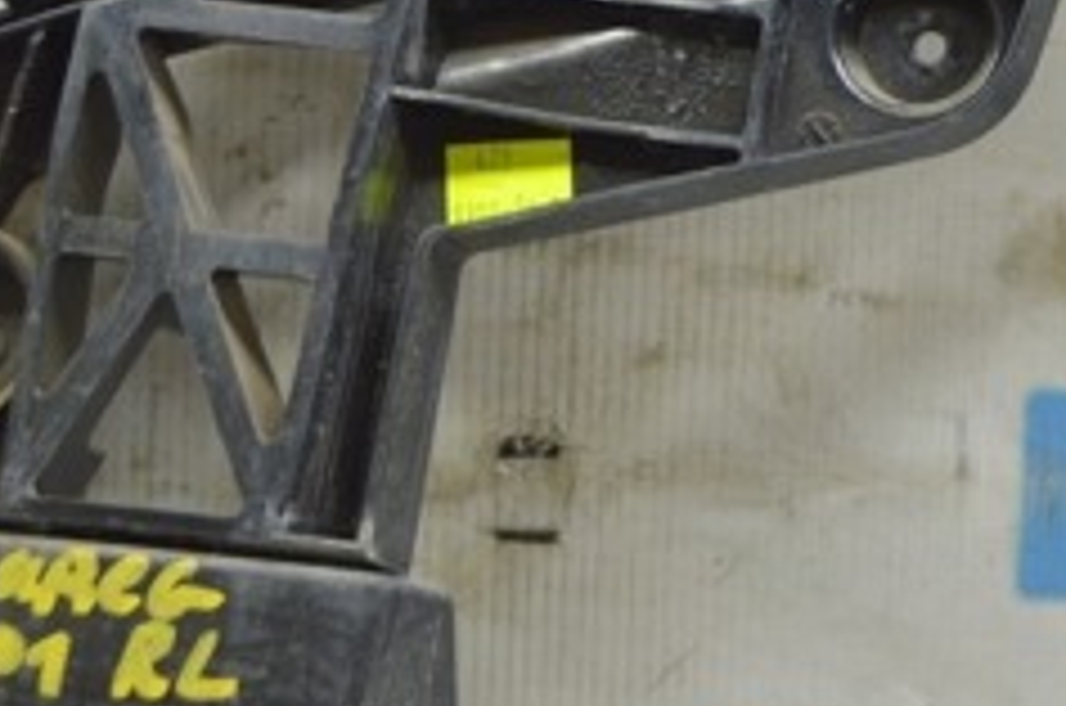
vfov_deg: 9.3
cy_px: 34
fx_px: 4314
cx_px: 837
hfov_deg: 14.0
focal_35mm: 146
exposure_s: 1/20
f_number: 5.6
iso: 400
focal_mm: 36
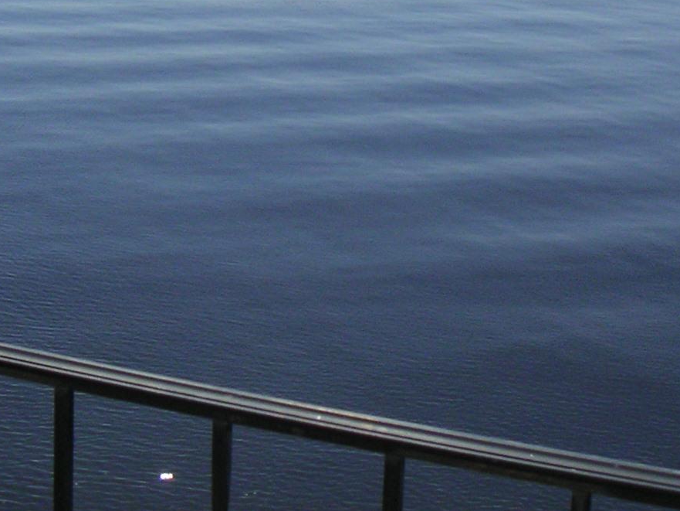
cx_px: 239
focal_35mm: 86
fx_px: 1690
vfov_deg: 16.9
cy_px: 27
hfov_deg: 22.7
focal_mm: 5.7
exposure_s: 1/1000
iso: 100
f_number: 6.7
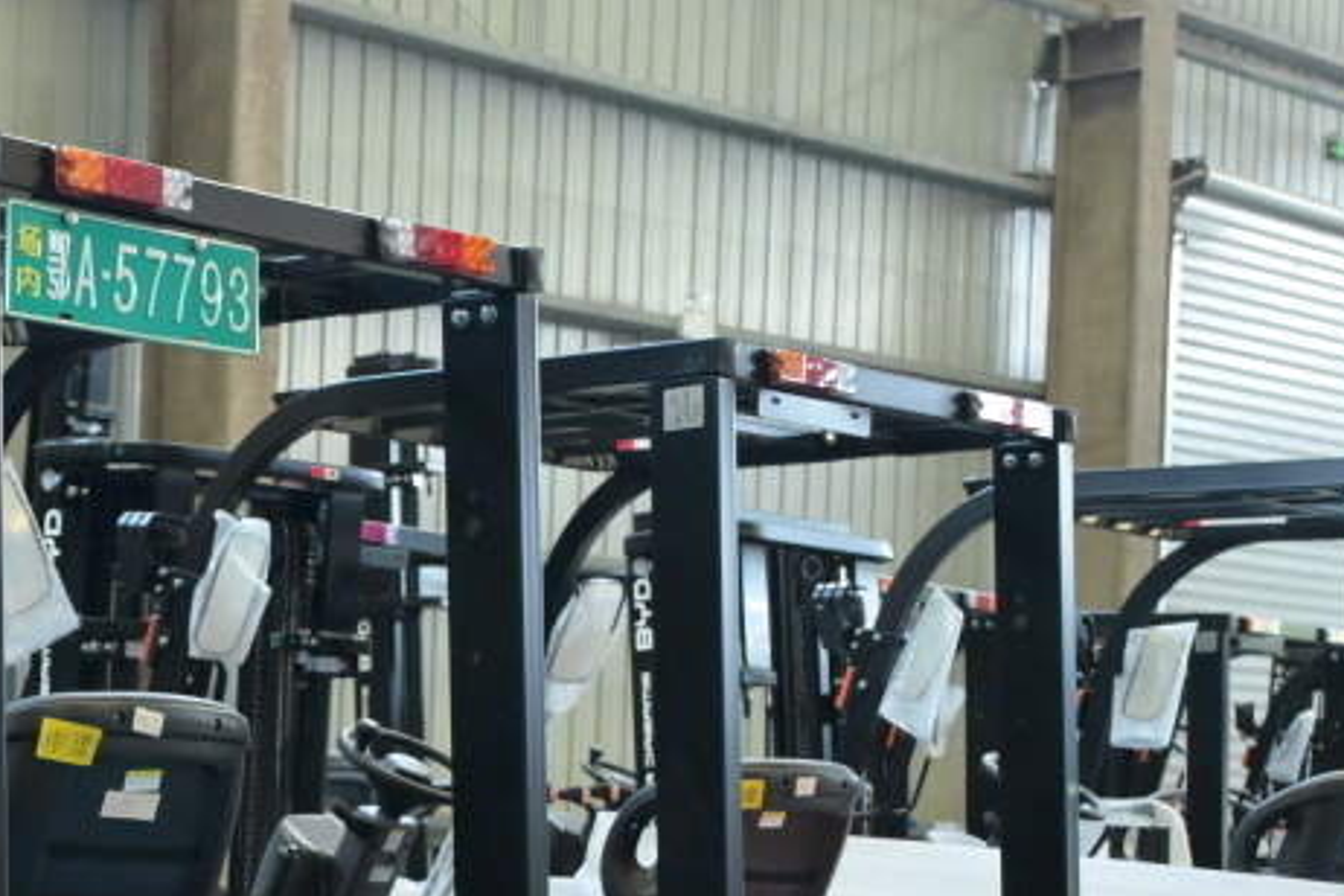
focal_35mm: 83
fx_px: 3098
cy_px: 913
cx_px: -93
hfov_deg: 23.2
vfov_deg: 16.1
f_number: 4
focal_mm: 24
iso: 3200
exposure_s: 1/320
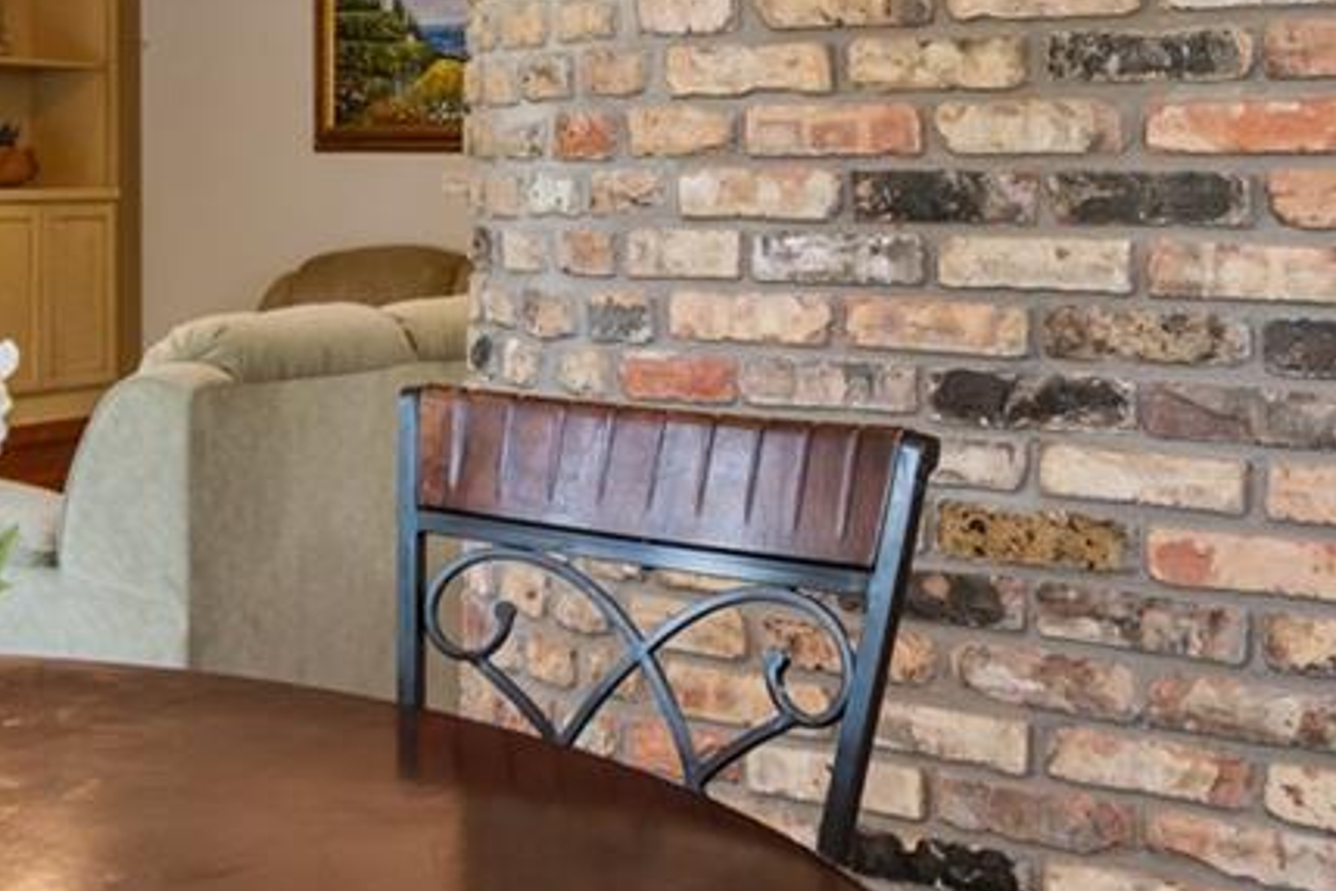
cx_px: 143
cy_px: 146
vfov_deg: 23.7
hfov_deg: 33.8
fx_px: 2078
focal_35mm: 56
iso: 100
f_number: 7.1
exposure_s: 1/5
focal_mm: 10
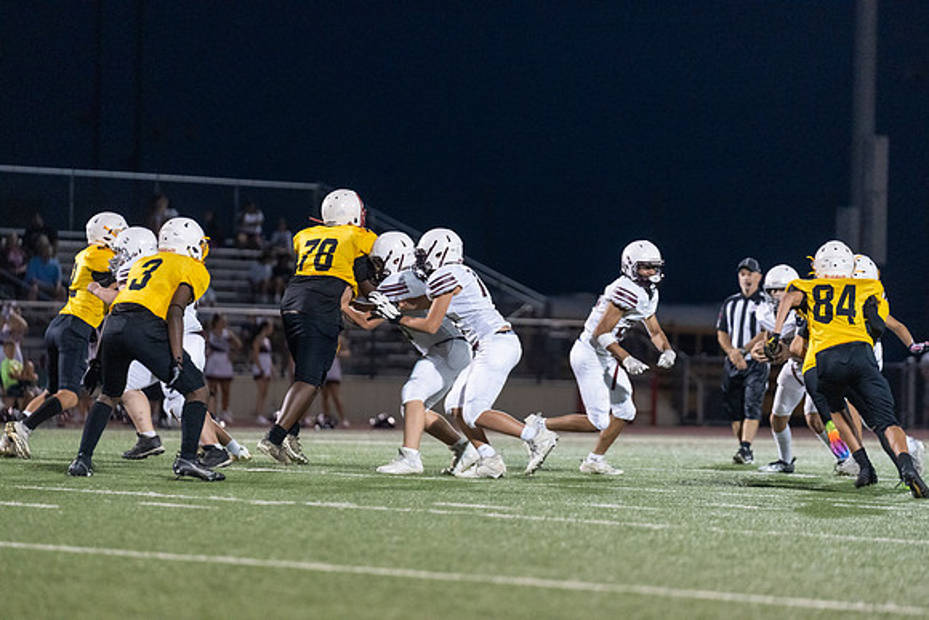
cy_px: 310
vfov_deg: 6.9
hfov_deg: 10.3
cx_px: 464
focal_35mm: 200
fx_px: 5162
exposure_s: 1/1000
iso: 5000
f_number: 3.2
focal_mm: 200
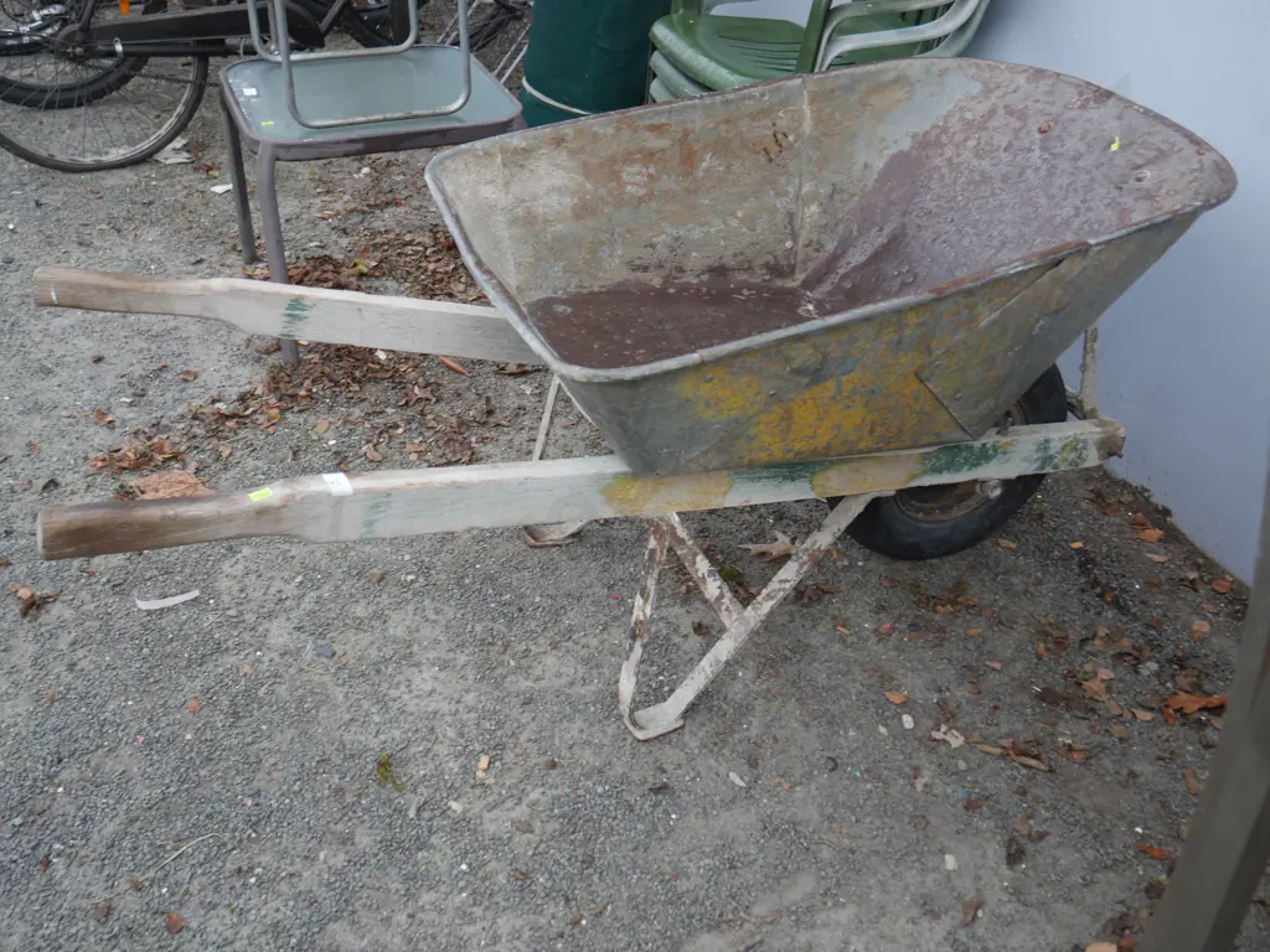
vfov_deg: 41.8
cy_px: 476
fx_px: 1247
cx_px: 635
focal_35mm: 34
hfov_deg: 54.0
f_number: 4
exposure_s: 1/125
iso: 200
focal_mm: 17
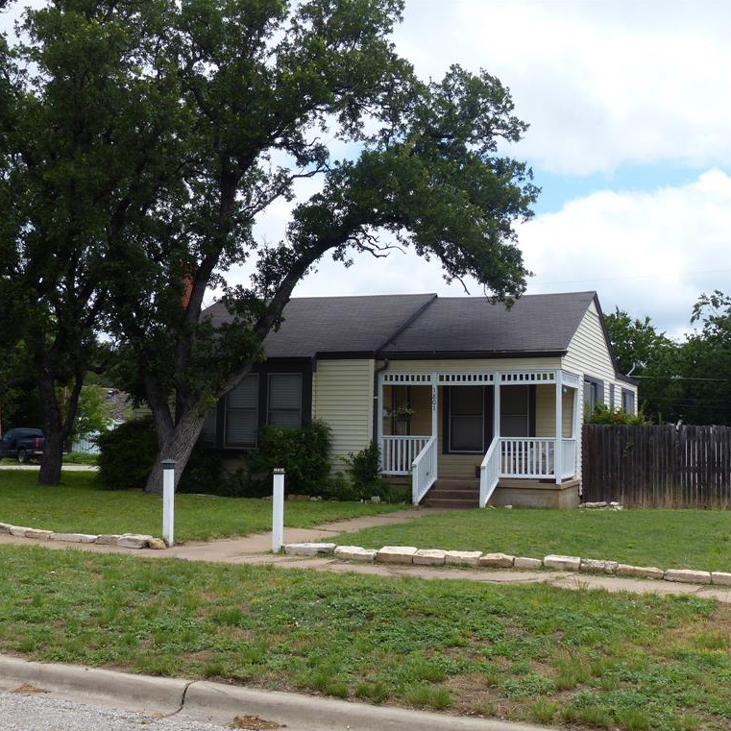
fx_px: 1051
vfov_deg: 38.3
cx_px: 374
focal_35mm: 44
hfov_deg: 38.3
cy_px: 365
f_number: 4
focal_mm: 6.6
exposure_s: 1/800
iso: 100
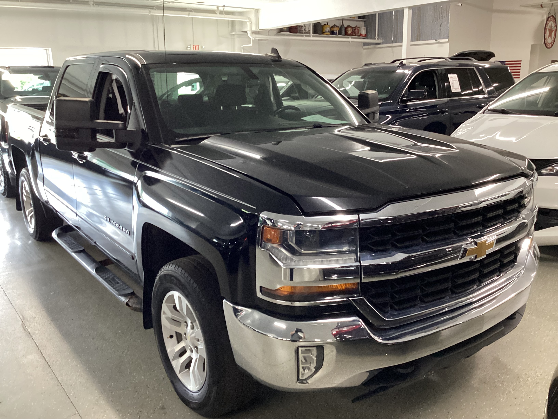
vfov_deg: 45.4
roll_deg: +0.9
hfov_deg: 58.4
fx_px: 500
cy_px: 210
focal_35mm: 31
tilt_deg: -14.2
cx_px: 279
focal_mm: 3.3
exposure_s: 1/60
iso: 320
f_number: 2.4
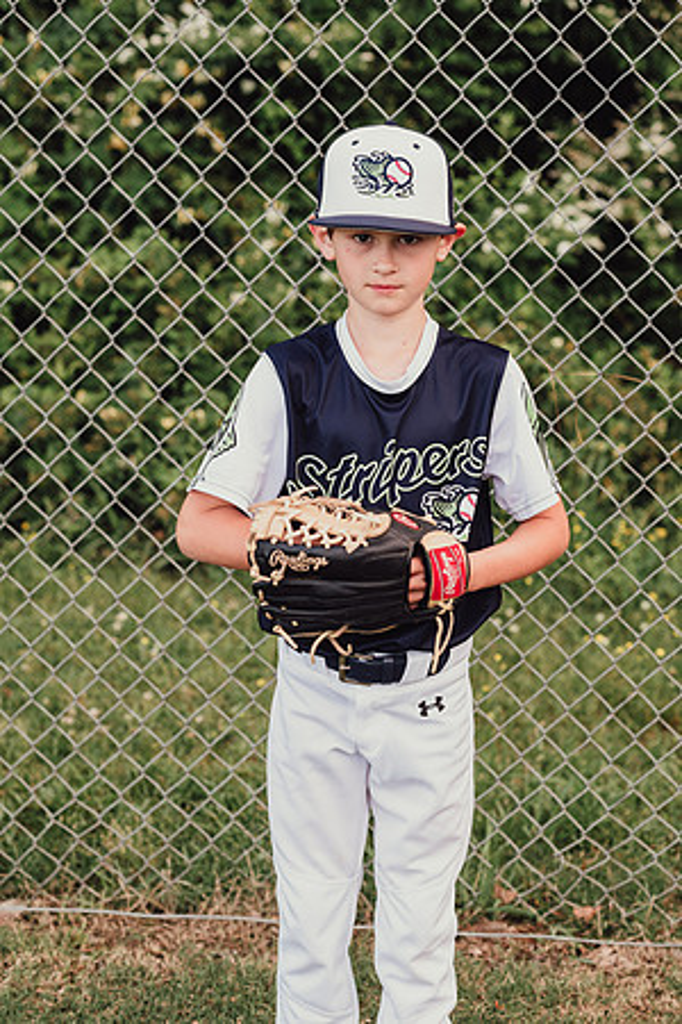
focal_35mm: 85
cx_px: 341
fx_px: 2415
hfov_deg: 16.1
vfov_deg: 23.9
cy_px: 512
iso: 250
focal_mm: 85
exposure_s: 1/250
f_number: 4
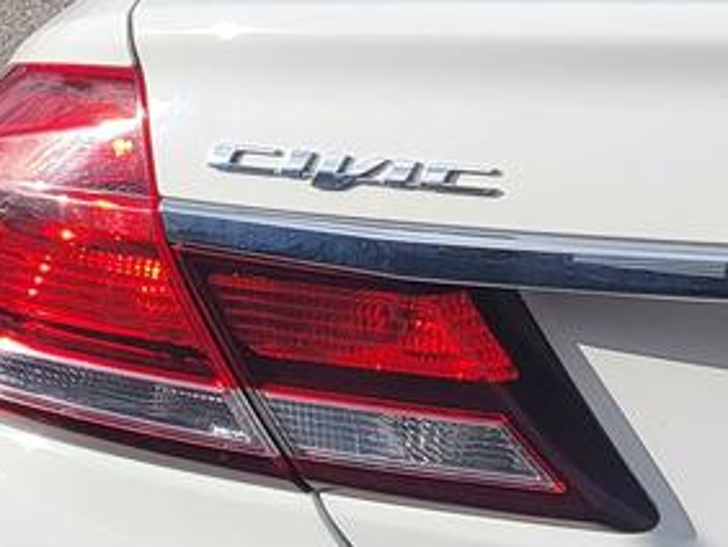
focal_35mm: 118
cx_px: 1141
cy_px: 366
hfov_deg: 15.2
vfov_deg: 12.6
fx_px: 2484
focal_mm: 5.4
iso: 40
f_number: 1.8
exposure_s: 1/3861
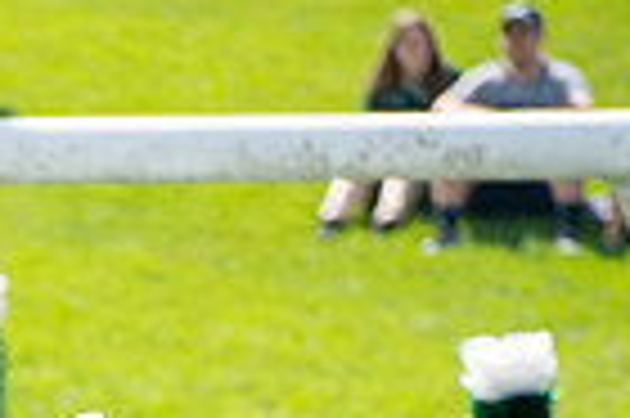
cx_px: -261
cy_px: 863
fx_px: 14490
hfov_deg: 2.5
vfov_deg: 1.7
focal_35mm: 829
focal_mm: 200
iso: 200
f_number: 4.5
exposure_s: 1/1000
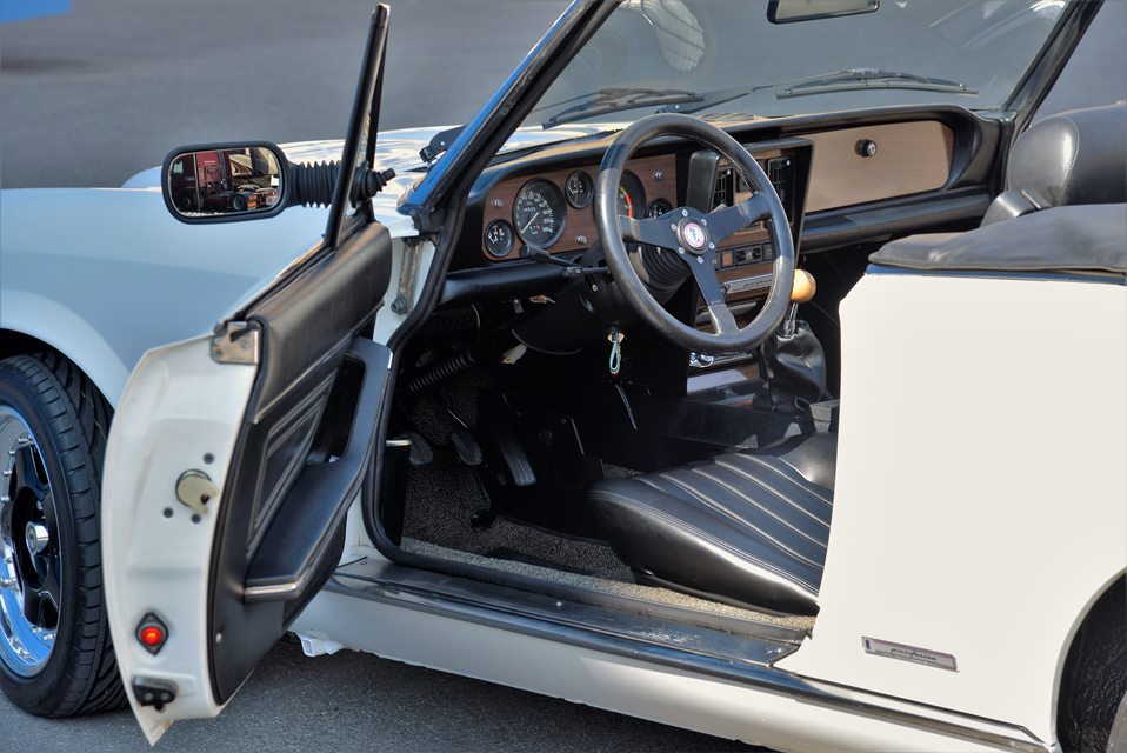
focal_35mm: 120
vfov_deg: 11.4
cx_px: 564
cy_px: 376
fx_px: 3759
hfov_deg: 17.1
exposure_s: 1/100
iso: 160
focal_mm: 120
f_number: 7.1
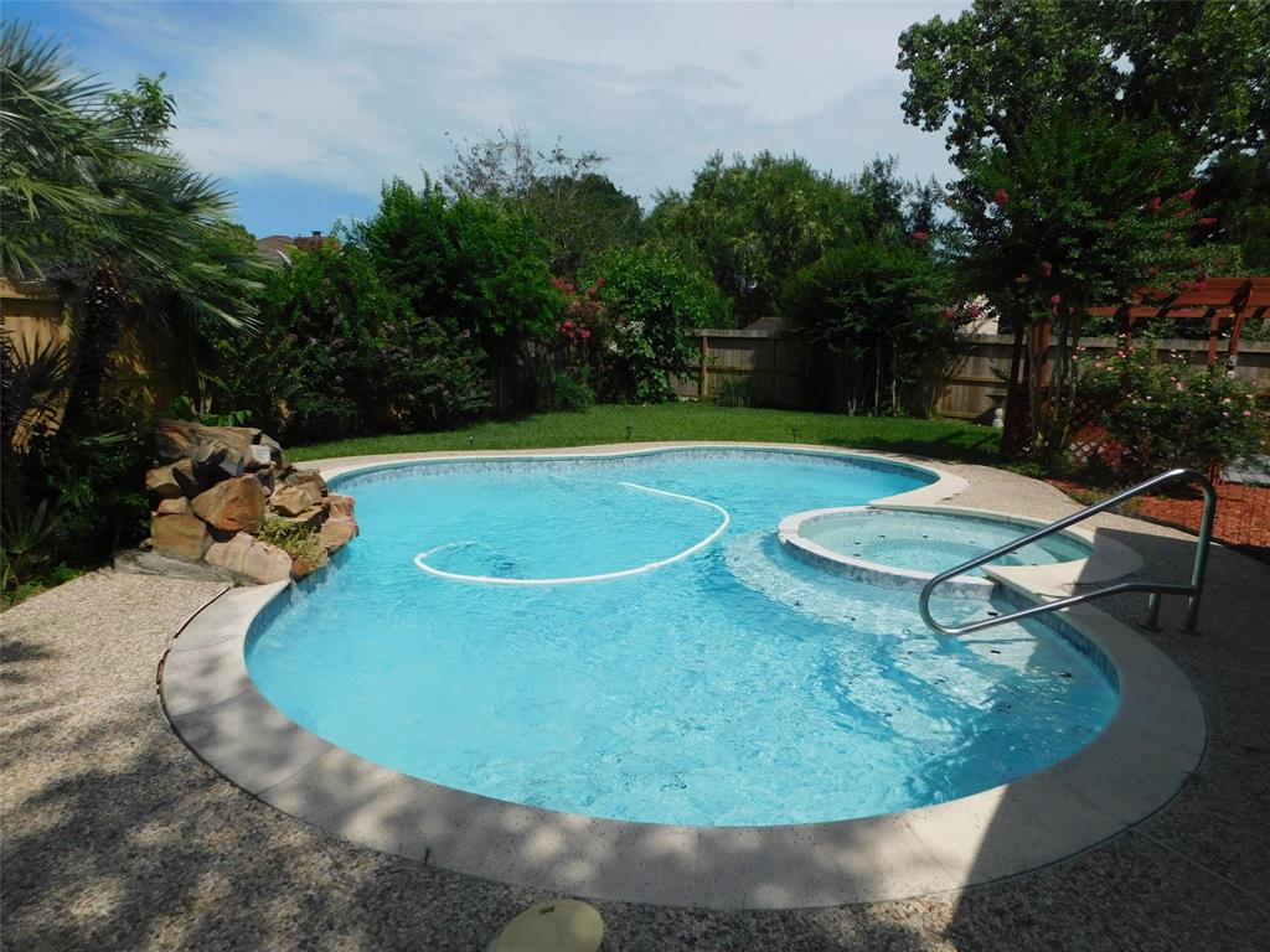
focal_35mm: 23
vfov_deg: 58.9
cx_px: 635
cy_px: 476
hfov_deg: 73.9
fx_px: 844
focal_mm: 4
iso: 125
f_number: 6
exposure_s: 1/1000
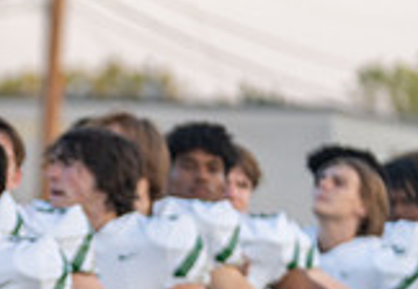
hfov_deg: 4.4
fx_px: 5332
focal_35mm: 454
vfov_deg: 3.1
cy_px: 327
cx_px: -420
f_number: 2.8
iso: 200
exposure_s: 1/320
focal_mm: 112
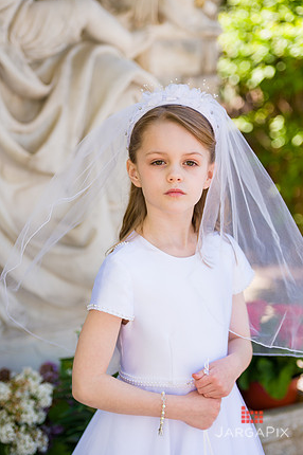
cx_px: 157
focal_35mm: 90
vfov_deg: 22.6
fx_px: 1138
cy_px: 222
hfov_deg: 15.2
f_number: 3.2
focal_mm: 86
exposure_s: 1/640
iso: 200
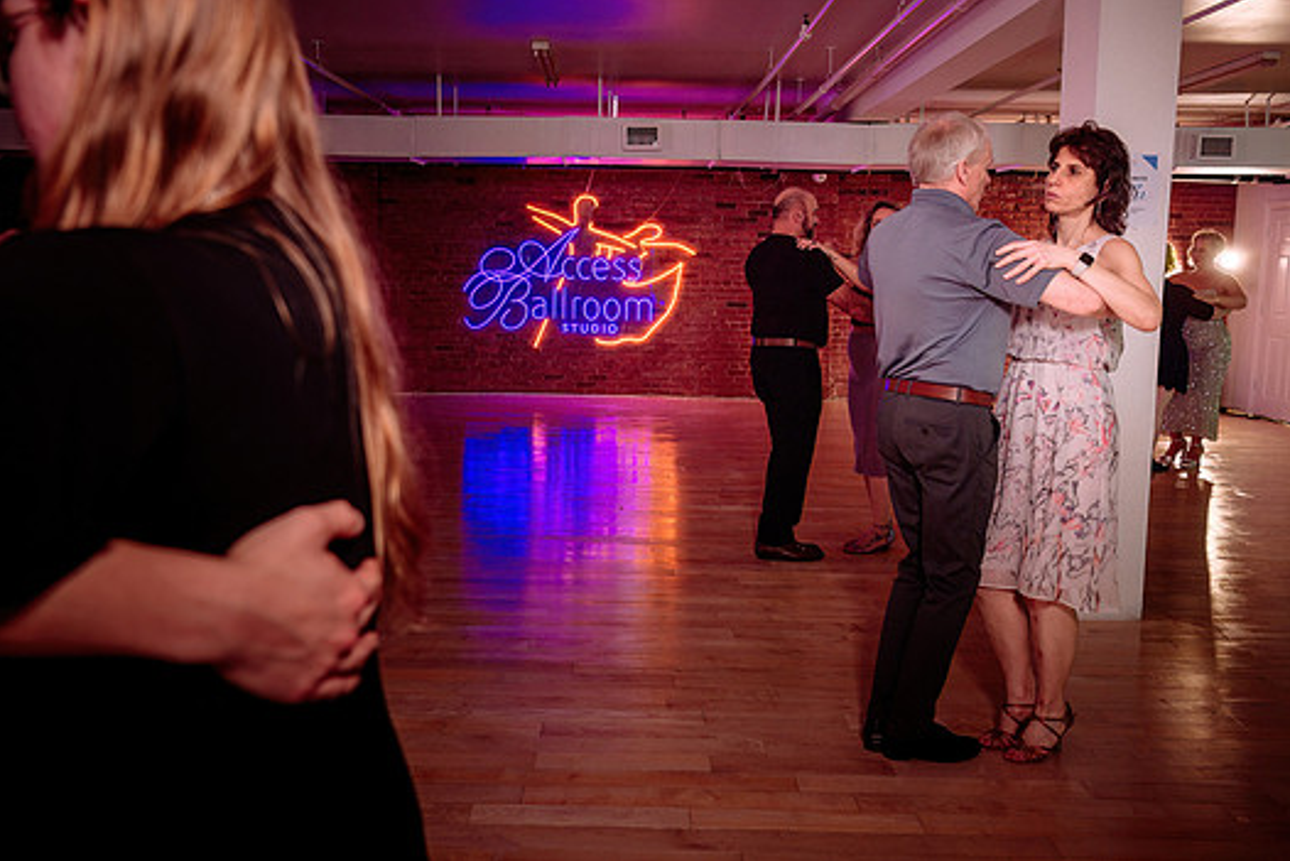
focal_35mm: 32
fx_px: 1147
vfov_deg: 41.1
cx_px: 608
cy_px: 389
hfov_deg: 58.7
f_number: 4
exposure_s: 1/160
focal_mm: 29
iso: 640
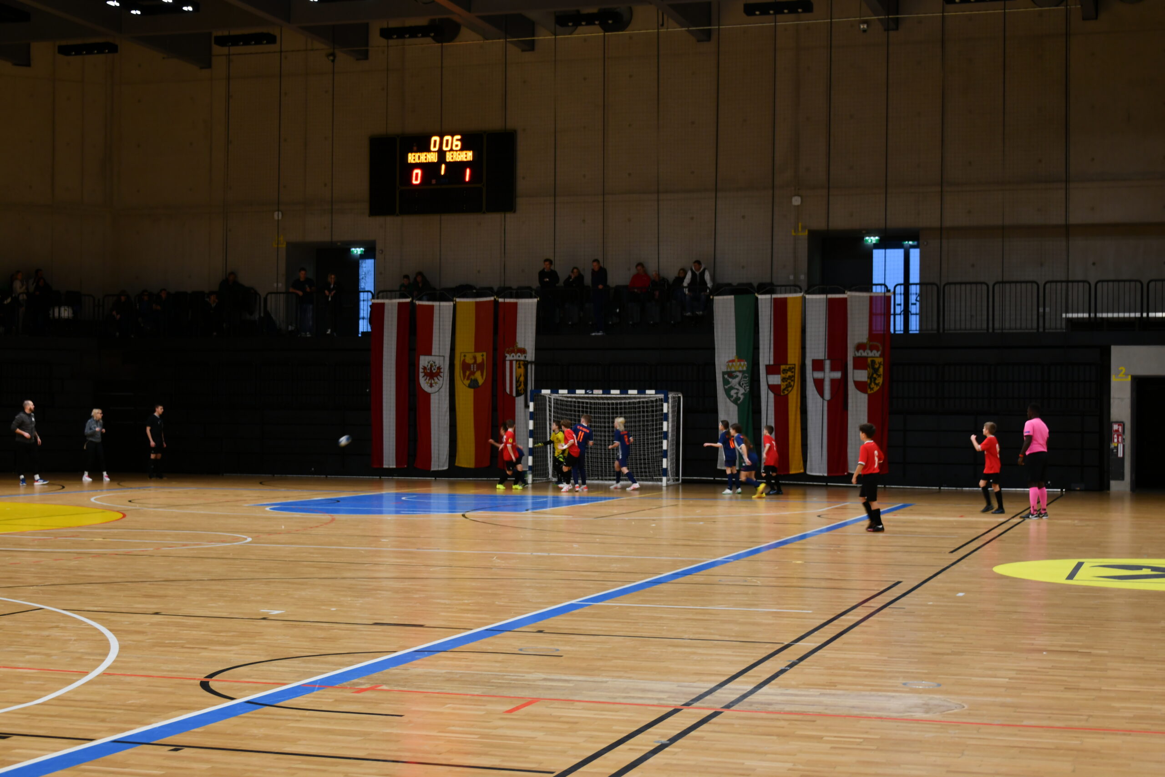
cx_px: 582
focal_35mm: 57
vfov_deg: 23.8
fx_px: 1844
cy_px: 388
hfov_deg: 35.1
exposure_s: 1/50
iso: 250
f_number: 4.2
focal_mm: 48
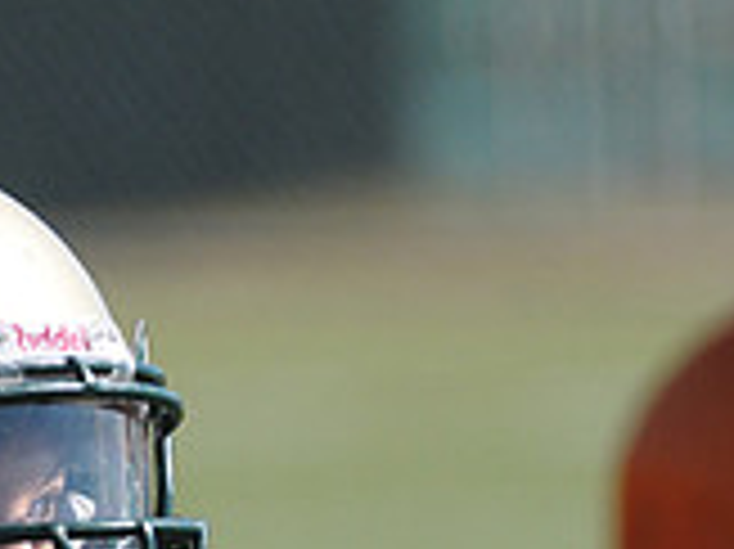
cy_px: 826
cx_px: 68
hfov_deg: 1.5
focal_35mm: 1330
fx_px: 28181
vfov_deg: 1.1
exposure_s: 1/3200
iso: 640
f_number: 4
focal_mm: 260
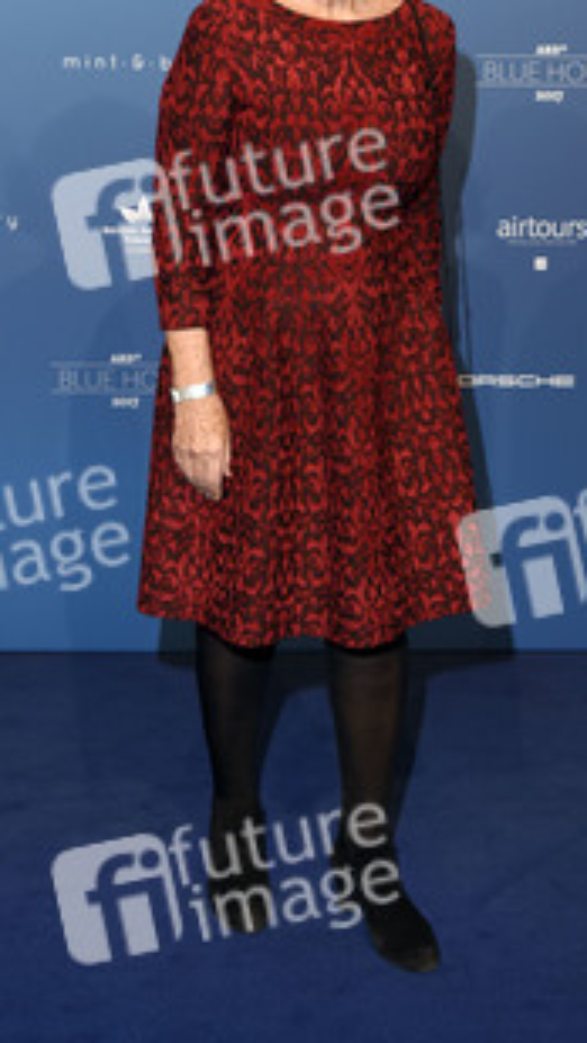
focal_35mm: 65
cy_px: 378
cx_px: 324
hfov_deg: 18.5
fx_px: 1797
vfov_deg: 32.2
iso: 400
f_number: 4
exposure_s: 1/320
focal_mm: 32
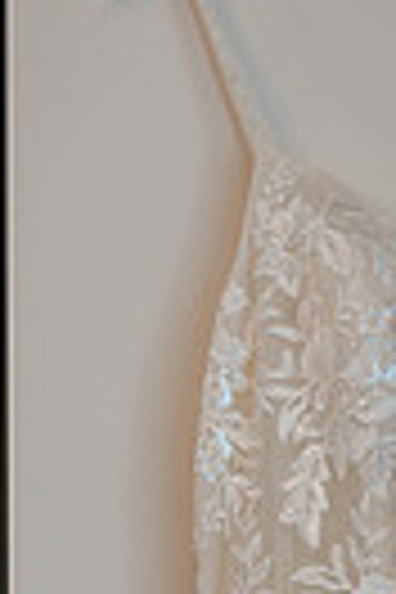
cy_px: 418
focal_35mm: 290
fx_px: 4785
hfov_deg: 4.7
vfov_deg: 7.1
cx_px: 466
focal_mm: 85
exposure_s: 1/200
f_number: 2.2
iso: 280
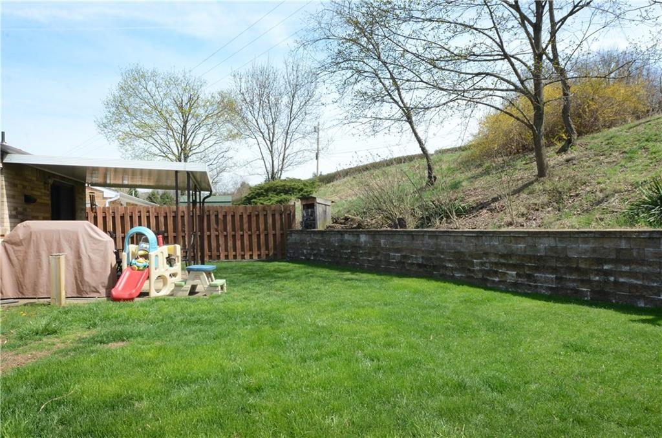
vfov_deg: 45.4
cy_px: 219
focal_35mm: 28
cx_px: 331
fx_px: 523
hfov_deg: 64.7
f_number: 16
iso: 800
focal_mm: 19
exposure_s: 1/250
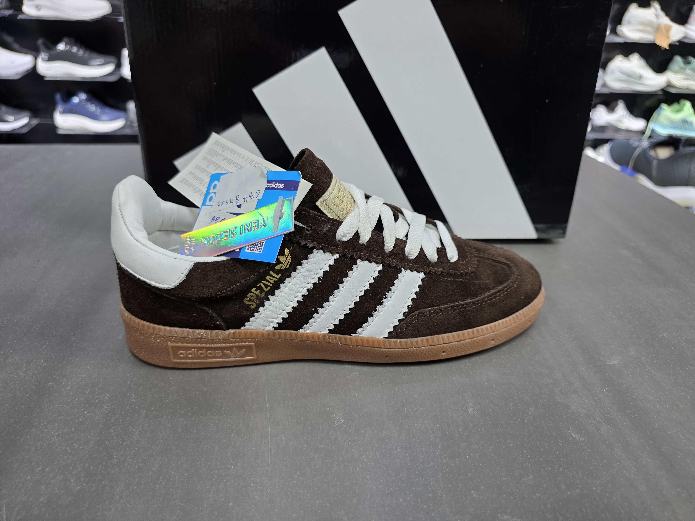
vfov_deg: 58.9
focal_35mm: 23
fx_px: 462
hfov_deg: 73.9
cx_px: 348
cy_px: 260
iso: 160
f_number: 1.7
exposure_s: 1/100
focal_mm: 6.3
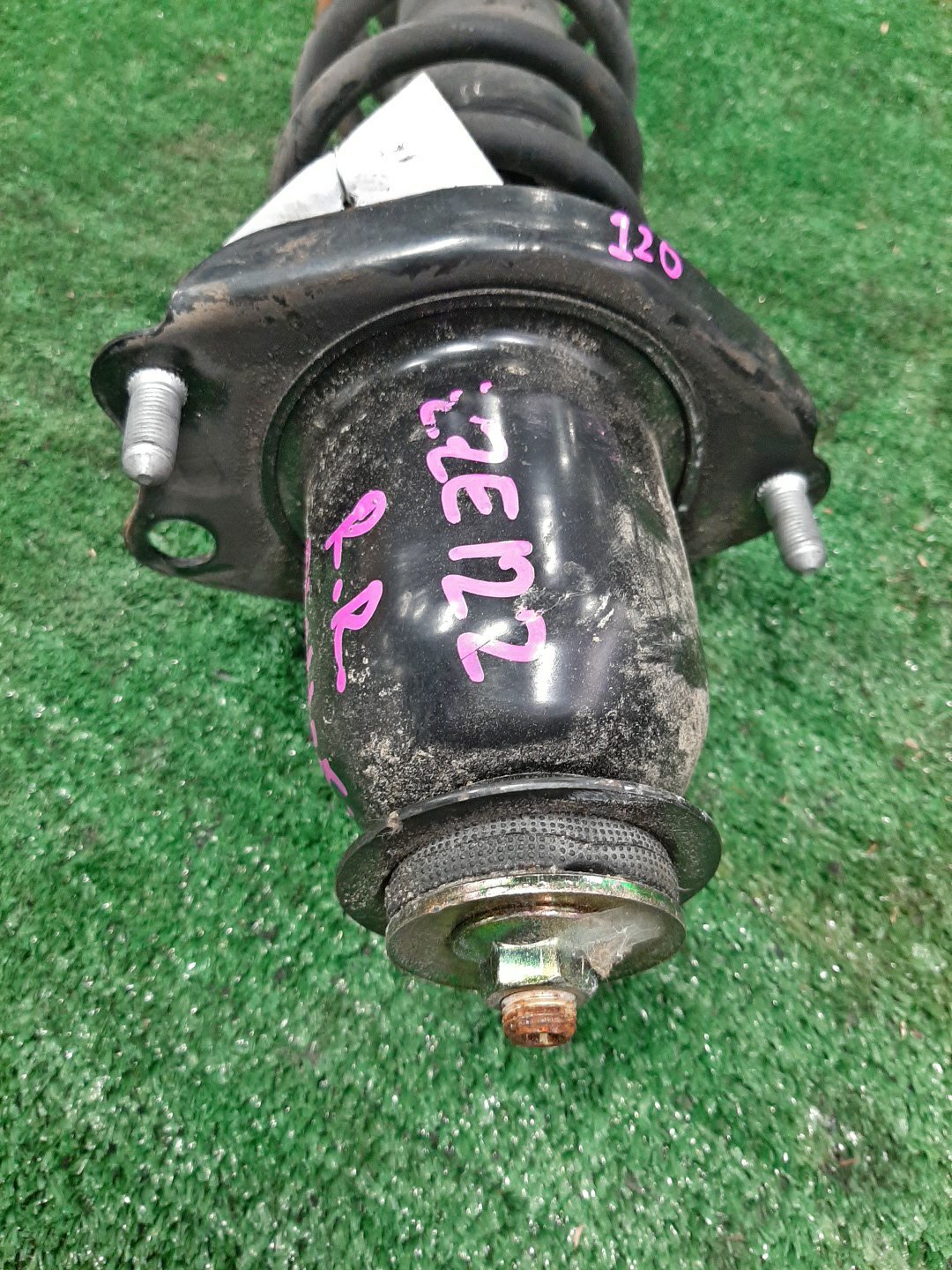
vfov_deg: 67.3
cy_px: 635
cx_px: 476
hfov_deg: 53.1
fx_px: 953
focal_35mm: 26
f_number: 1.7
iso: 192
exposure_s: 1/25
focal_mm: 3.93
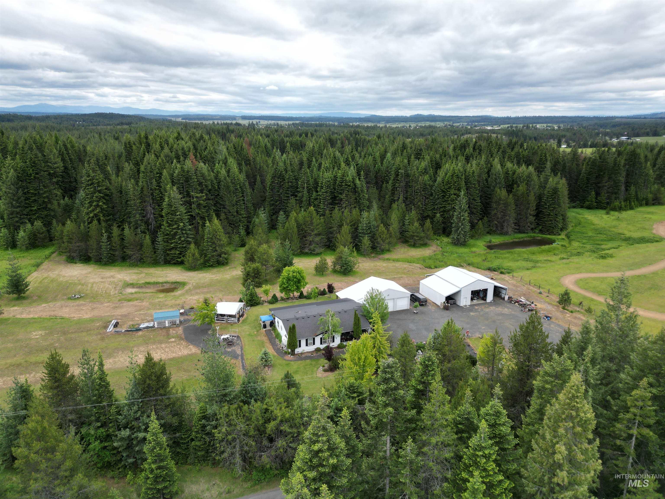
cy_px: 250
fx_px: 461
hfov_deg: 71.6
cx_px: 332
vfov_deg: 56.8
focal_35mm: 24
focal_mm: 6.72
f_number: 1.7
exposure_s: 1/2000
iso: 100
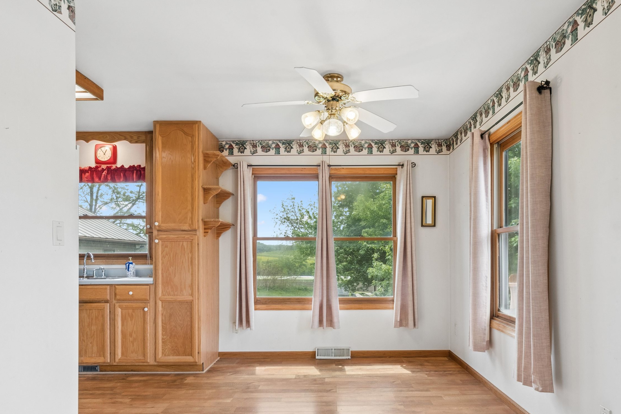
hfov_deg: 78.4
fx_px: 379
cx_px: 336
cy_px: 255
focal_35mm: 22
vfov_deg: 56.6
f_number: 10
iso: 800
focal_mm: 16
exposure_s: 1/100
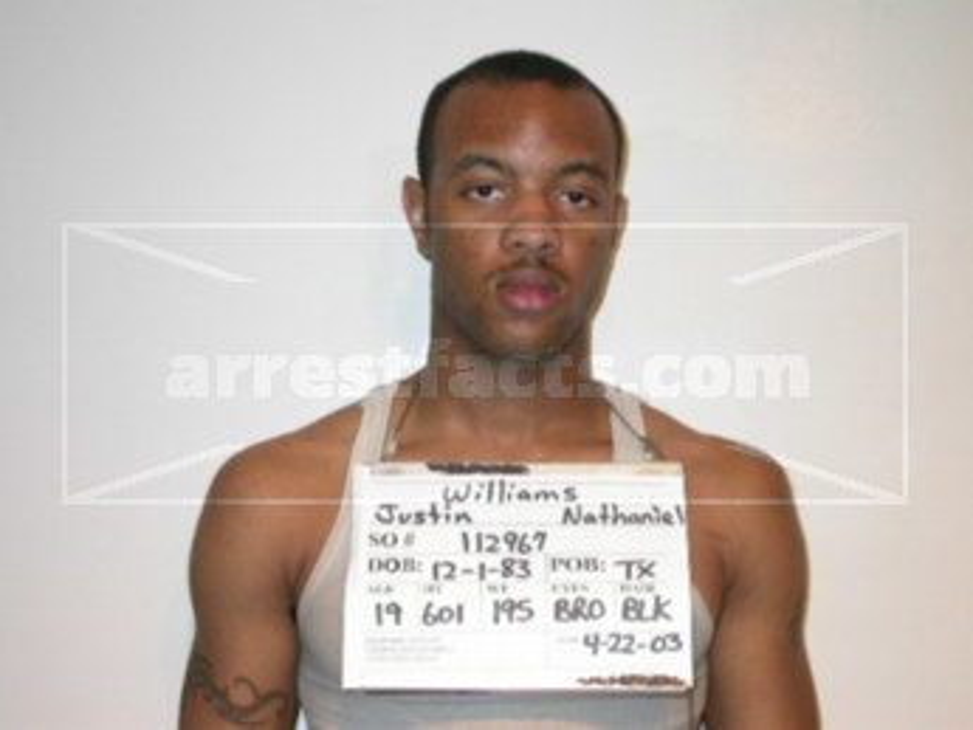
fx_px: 1715
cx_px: 486
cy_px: 365
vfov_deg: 24.0
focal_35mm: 61
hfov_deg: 31.7
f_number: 3.1
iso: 100
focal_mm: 12.7
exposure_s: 1/60.3
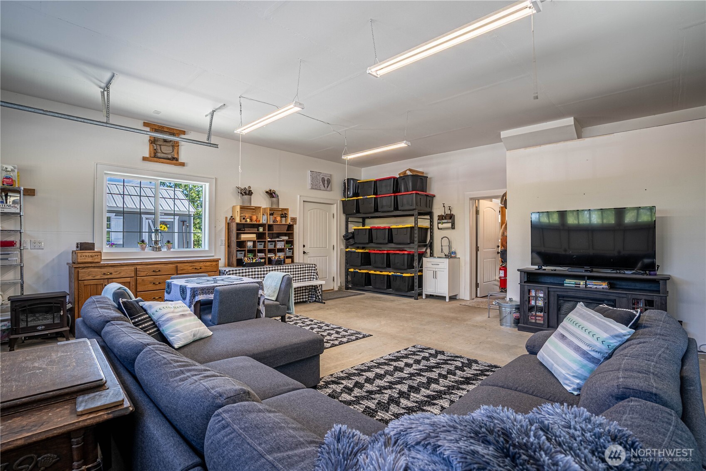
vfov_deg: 73.7
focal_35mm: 16
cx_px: 353
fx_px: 314
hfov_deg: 96.7
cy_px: 236
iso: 200
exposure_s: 1/200
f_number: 10
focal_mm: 16
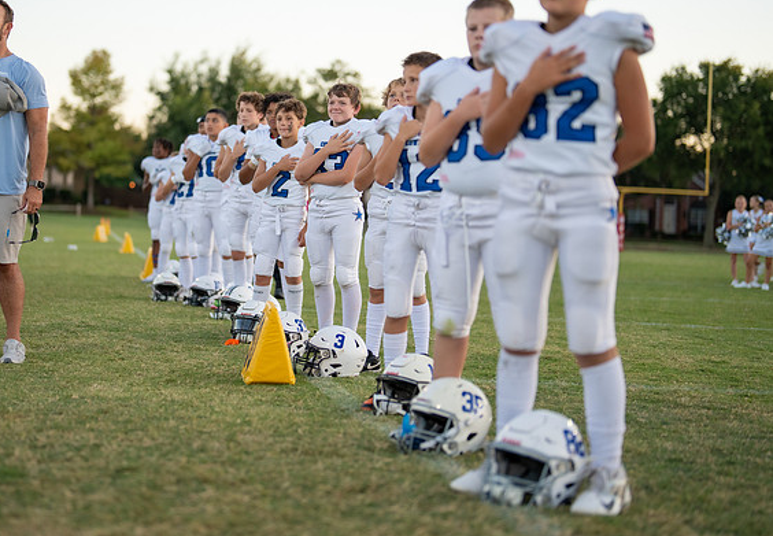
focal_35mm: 65
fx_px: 1413
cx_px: 282
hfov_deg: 30.4
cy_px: 203
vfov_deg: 21.4
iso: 500
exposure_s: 1/2000
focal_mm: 50
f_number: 1.2
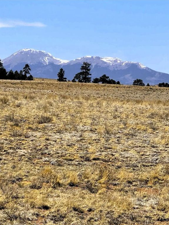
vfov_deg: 9.2
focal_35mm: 216
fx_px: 1406
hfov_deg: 6.9
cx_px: 75
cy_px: 113
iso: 25
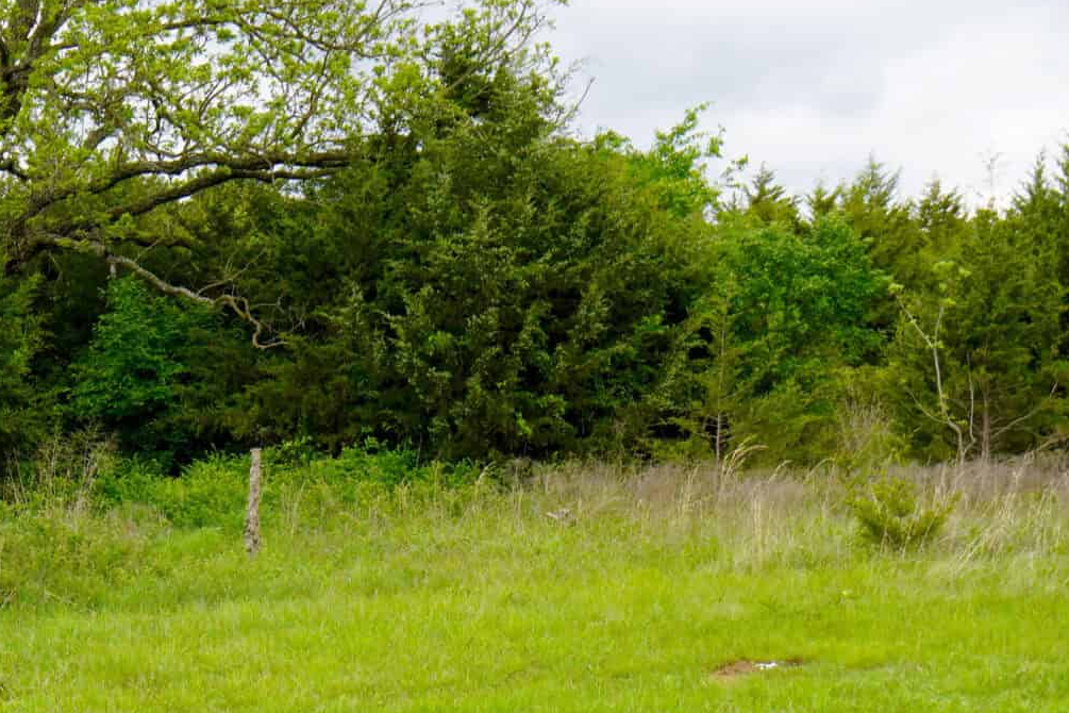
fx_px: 2384
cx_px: 105
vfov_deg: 16.9
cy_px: 558
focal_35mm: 80
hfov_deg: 24.5
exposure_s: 1/100
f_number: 7.1
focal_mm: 21
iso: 100
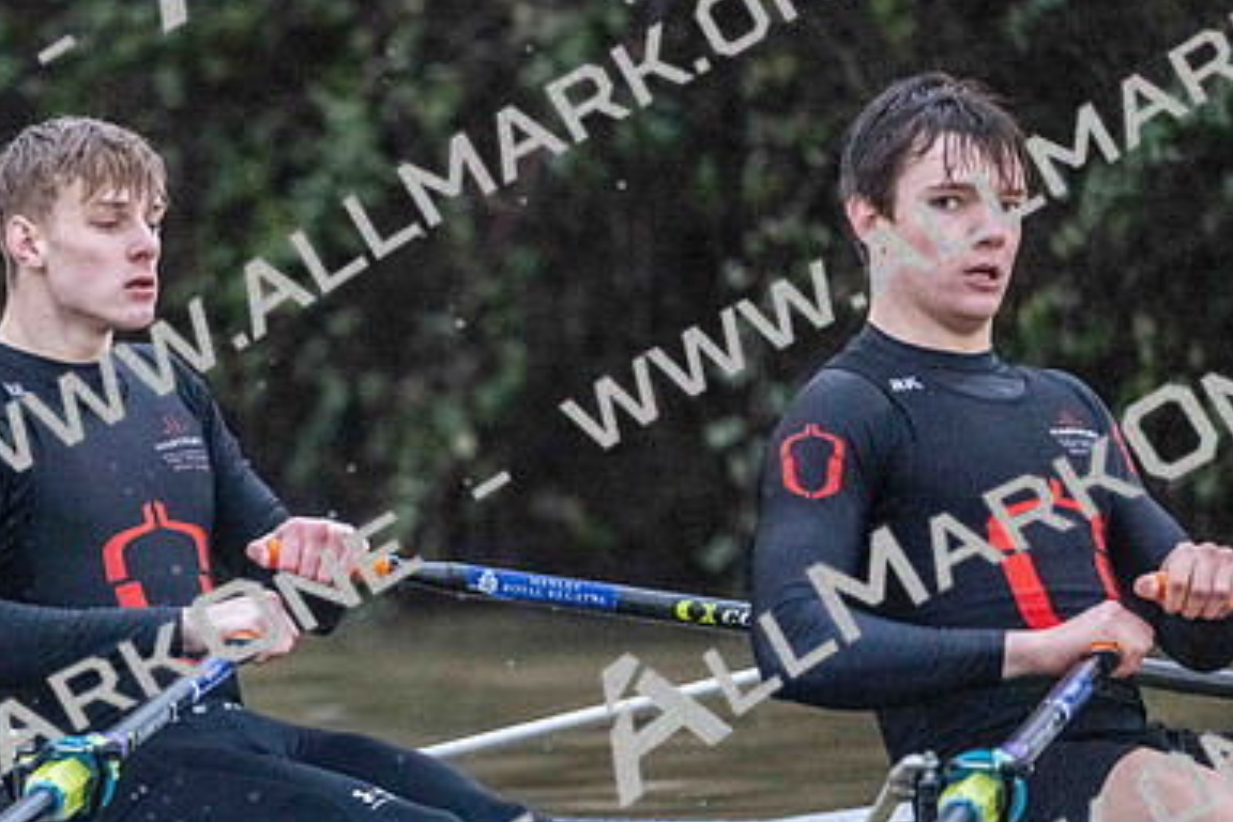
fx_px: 20685
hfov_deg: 3.4
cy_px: 503
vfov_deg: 2.3
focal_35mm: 604
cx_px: 328
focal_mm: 400
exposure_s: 1/1600
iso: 22800
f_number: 4.5
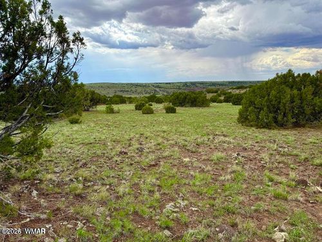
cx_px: 161
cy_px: 121
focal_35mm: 24
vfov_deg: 56.8
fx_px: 223
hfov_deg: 71.6
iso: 80
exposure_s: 1/3279
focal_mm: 6.76
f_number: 1.78
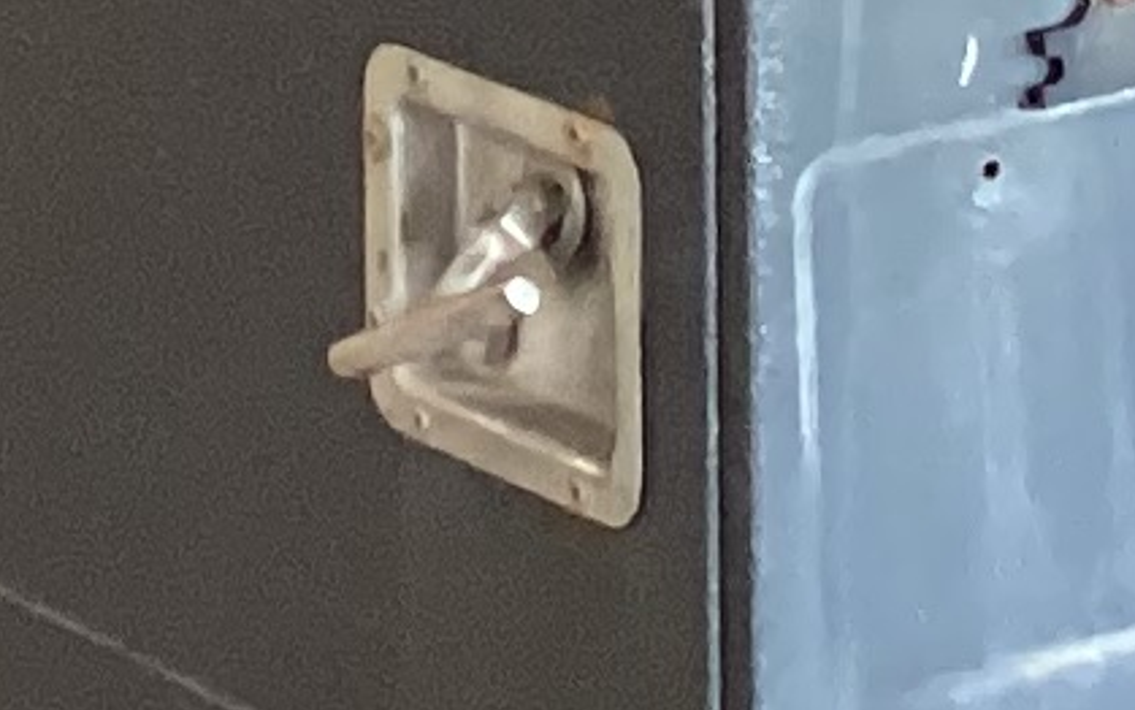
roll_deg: -0.6
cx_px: 875
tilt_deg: -9.0
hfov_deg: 8.2
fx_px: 7920
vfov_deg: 5.0
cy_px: -851
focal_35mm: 256
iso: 250
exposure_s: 1/60
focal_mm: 3.3
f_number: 2.4
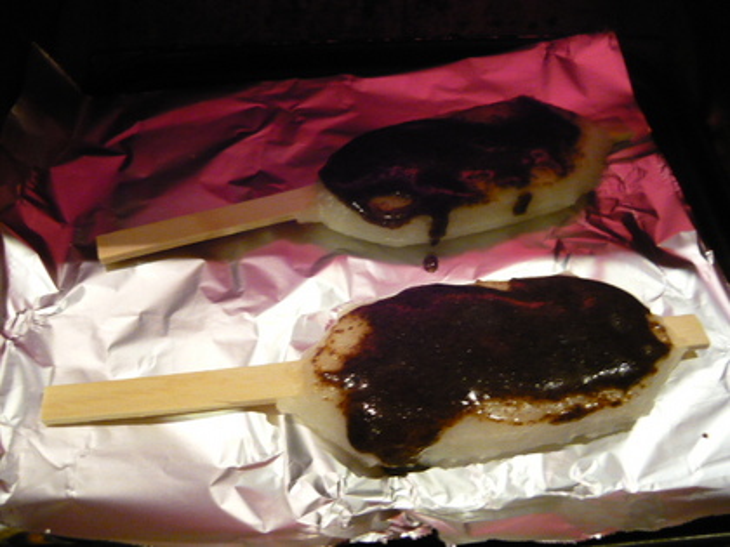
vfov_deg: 42.9
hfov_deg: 55.4
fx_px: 696
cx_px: 365
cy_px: 274
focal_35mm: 33
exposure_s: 1/10
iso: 400
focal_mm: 5.5
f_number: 2.8
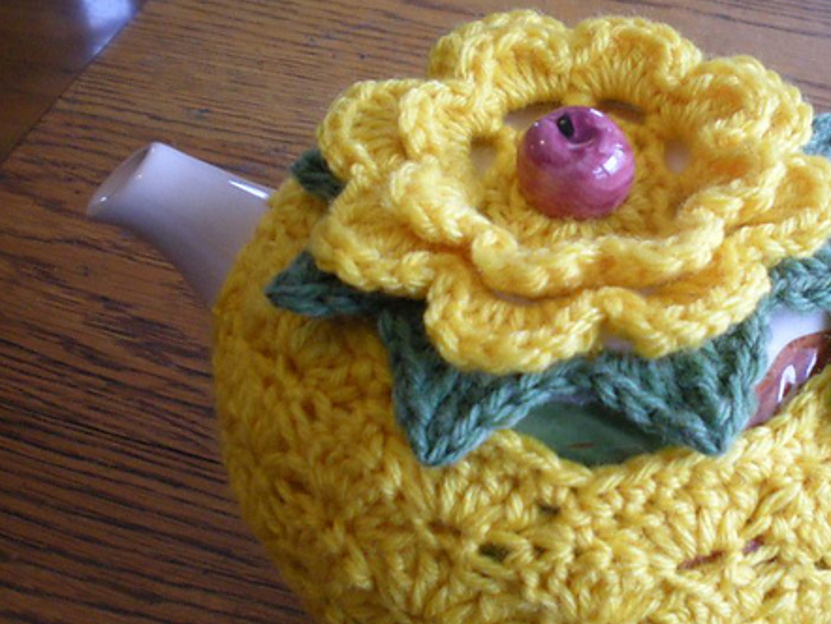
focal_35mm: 55
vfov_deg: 26.5
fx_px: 1321
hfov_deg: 34.4
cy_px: 395
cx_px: 585
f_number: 3.1
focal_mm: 6.3
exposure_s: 1/52.3
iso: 200
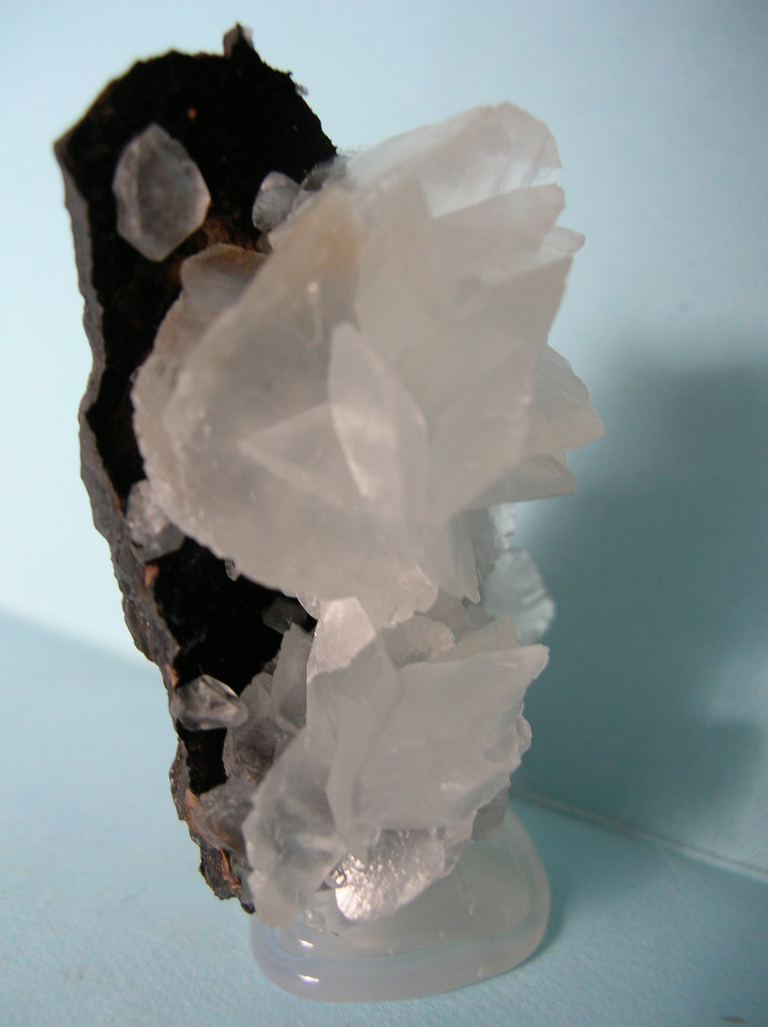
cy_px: 514
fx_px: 1096
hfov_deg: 38.6
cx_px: 384
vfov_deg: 50.2
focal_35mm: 37
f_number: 2.7
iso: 50
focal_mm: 6.2
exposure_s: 1/24.5
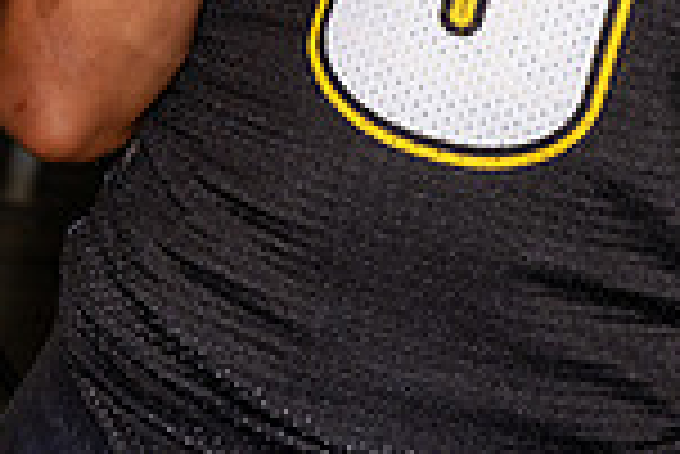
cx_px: 590
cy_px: -553
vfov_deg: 7.4
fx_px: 3328
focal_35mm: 176
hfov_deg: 11.6
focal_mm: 59
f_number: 8
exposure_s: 1/250
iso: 100
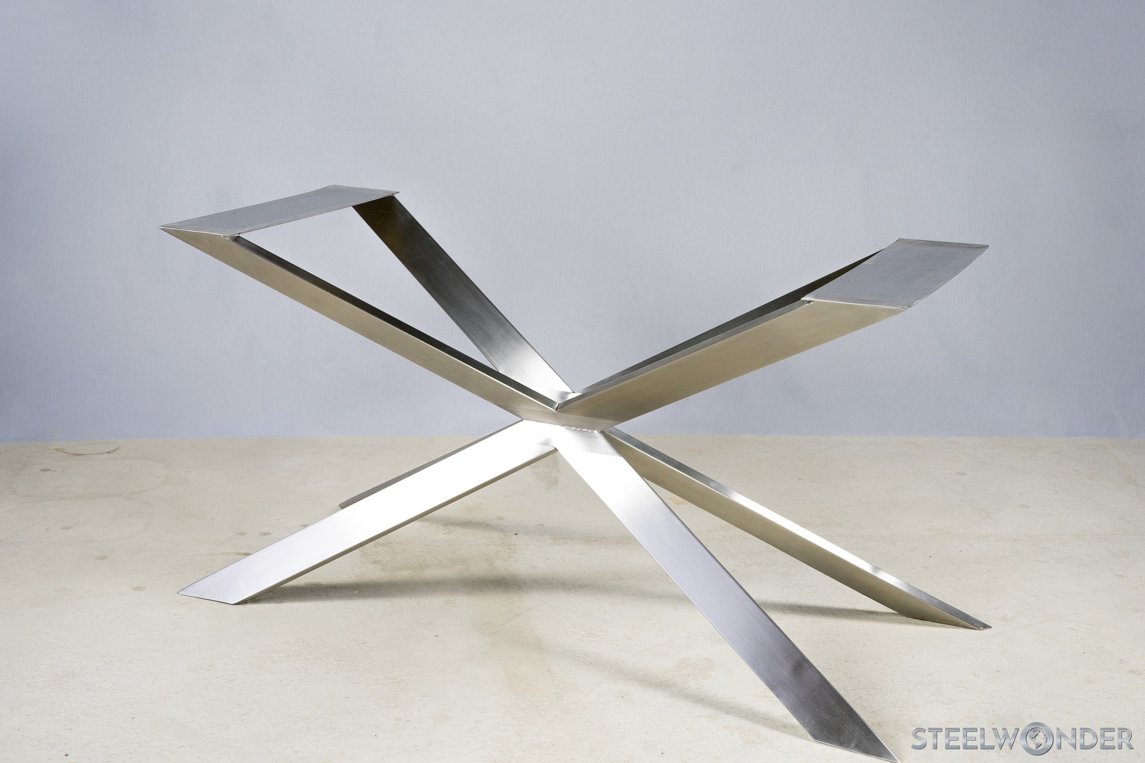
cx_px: 572
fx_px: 1590
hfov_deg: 39.6
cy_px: 382
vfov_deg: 27.0
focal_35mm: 50
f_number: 6.3
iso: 800
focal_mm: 50
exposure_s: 1/30
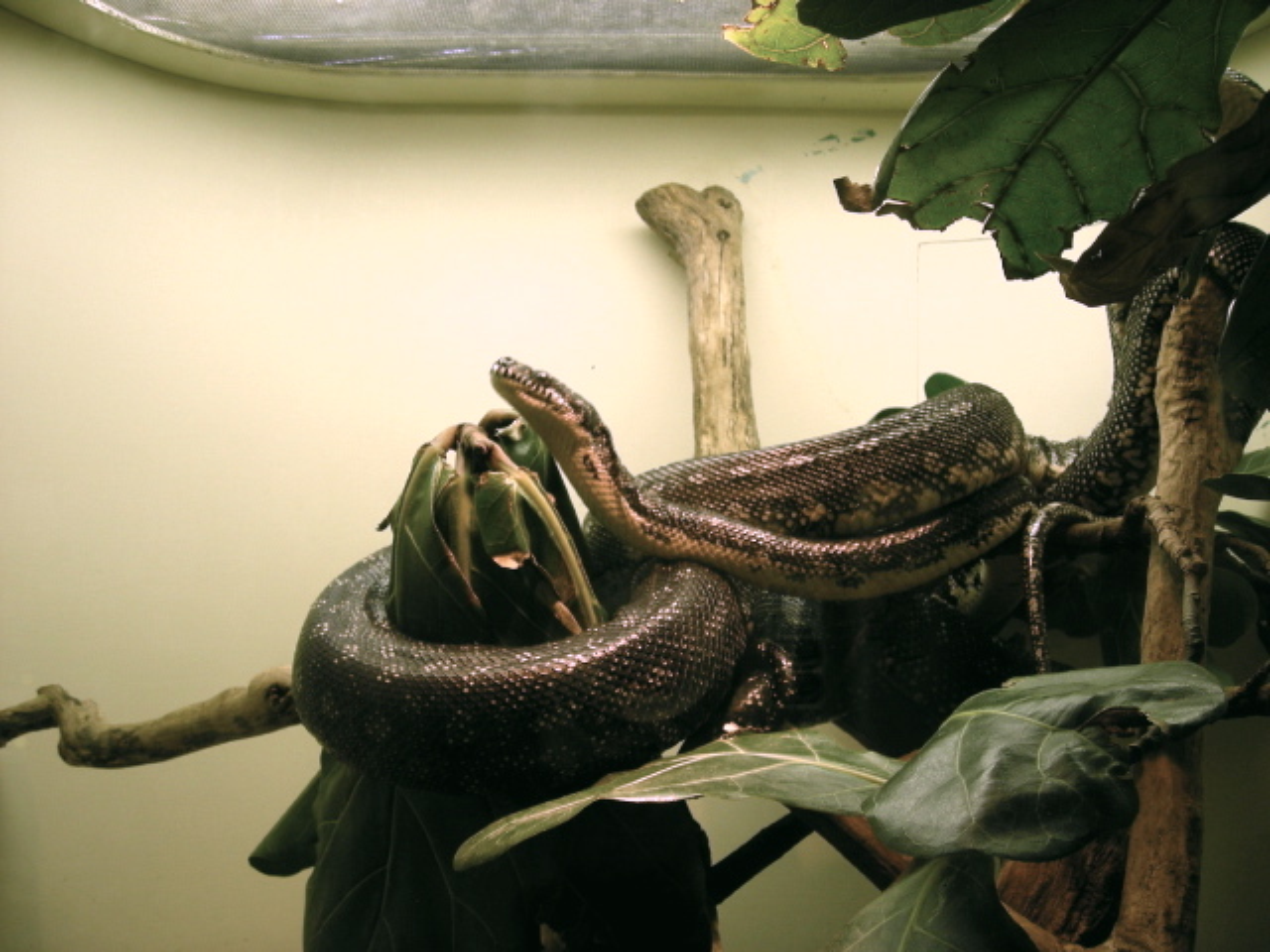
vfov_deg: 37.7
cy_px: 476
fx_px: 1394
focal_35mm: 38
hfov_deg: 49.0
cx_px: 635
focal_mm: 6.3
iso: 76
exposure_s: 1/29.8
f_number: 3.2
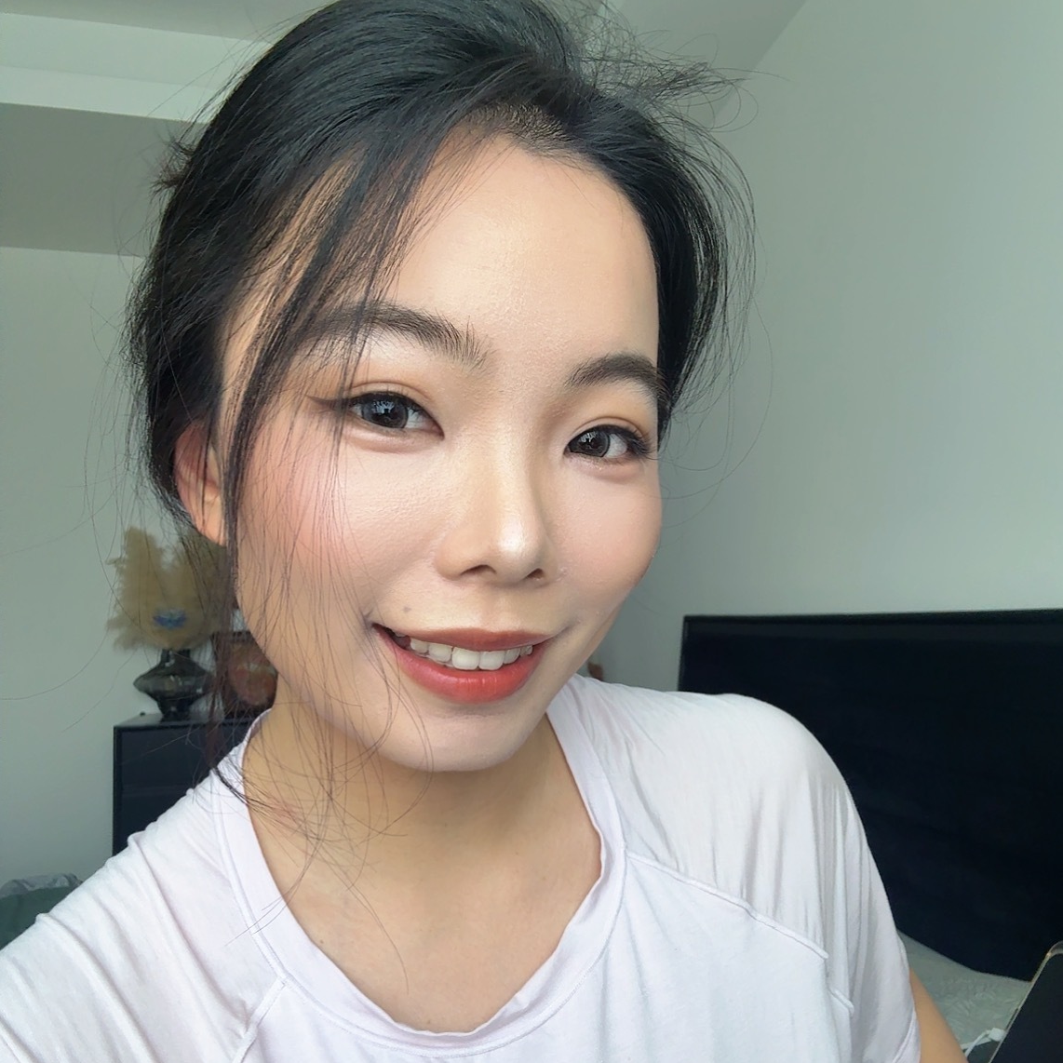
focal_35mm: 28
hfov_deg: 57.3
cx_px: 547
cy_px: 627
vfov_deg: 56.9
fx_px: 973
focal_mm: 2.69
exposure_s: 1/122
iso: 80
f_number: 1.9
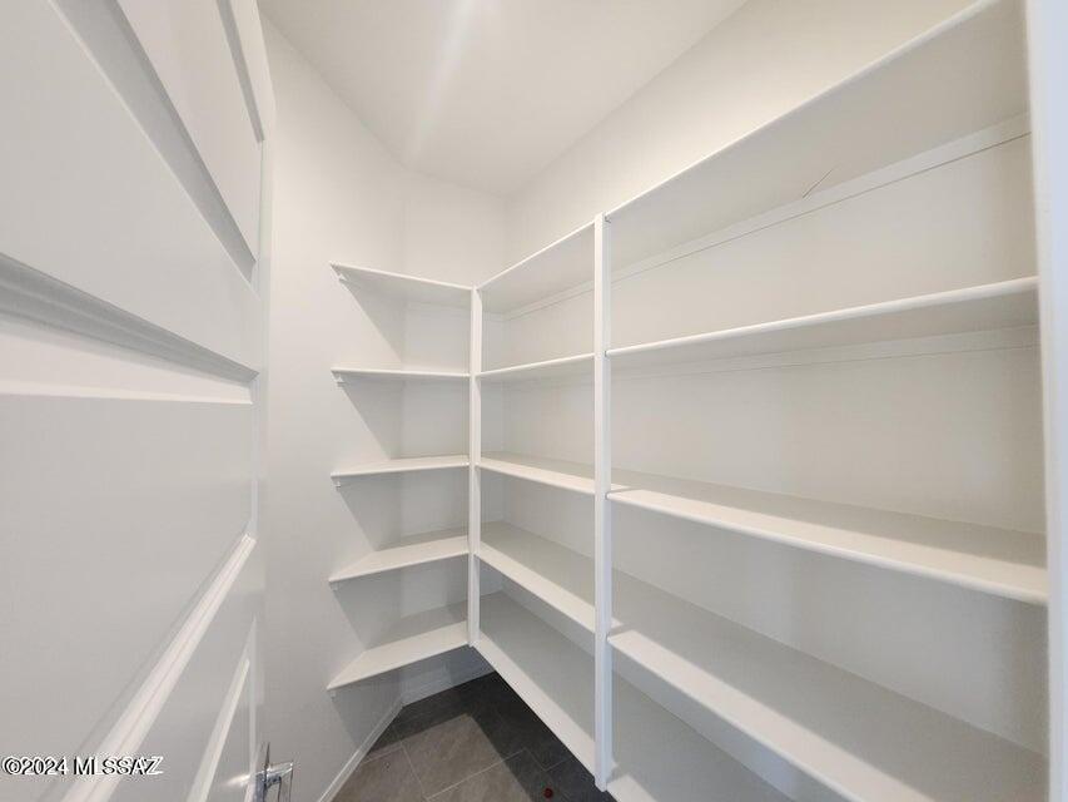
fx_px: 401
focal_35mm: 13
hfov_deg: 106.2
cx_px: 534
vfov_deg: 89.9
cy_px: 401
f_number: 2.2
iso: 200
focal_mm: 1.7
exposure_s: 1/60
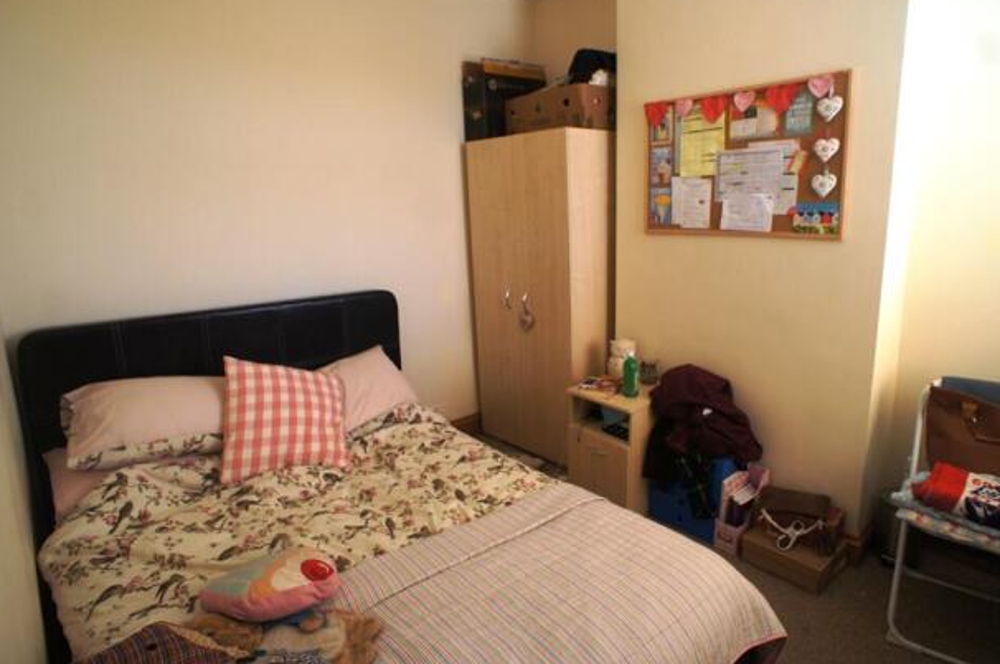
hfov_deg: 69.4
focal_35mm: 26
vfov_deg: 49.4
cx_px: 525
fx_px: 721
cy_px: 312
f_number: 4.5
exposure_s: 1/60
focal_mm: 16
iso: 200
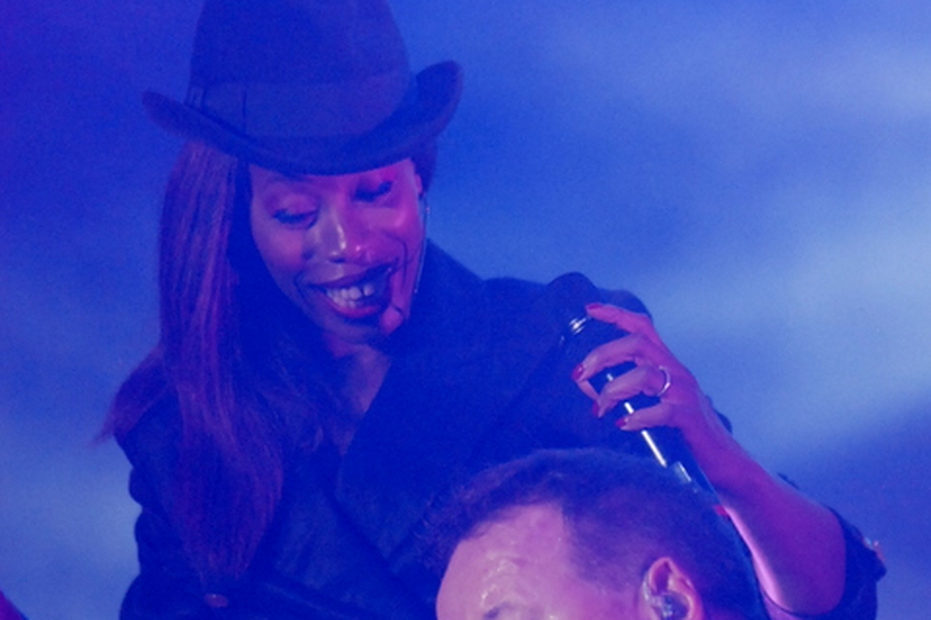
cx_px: 466
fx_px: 6773
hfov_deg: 7.9
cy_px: 688
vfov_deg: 5.2
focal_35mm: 262
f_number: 2.8
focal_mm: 116
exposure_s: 1/400
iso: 1600
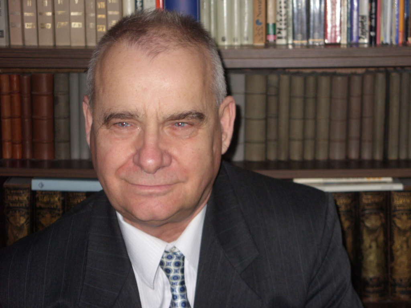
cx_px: 206
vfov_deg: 15.1
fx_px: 1164
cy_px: 154
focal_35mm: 98
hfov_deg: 20.0
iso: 200
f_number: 3.5
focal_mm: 16.4
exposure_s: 1/148
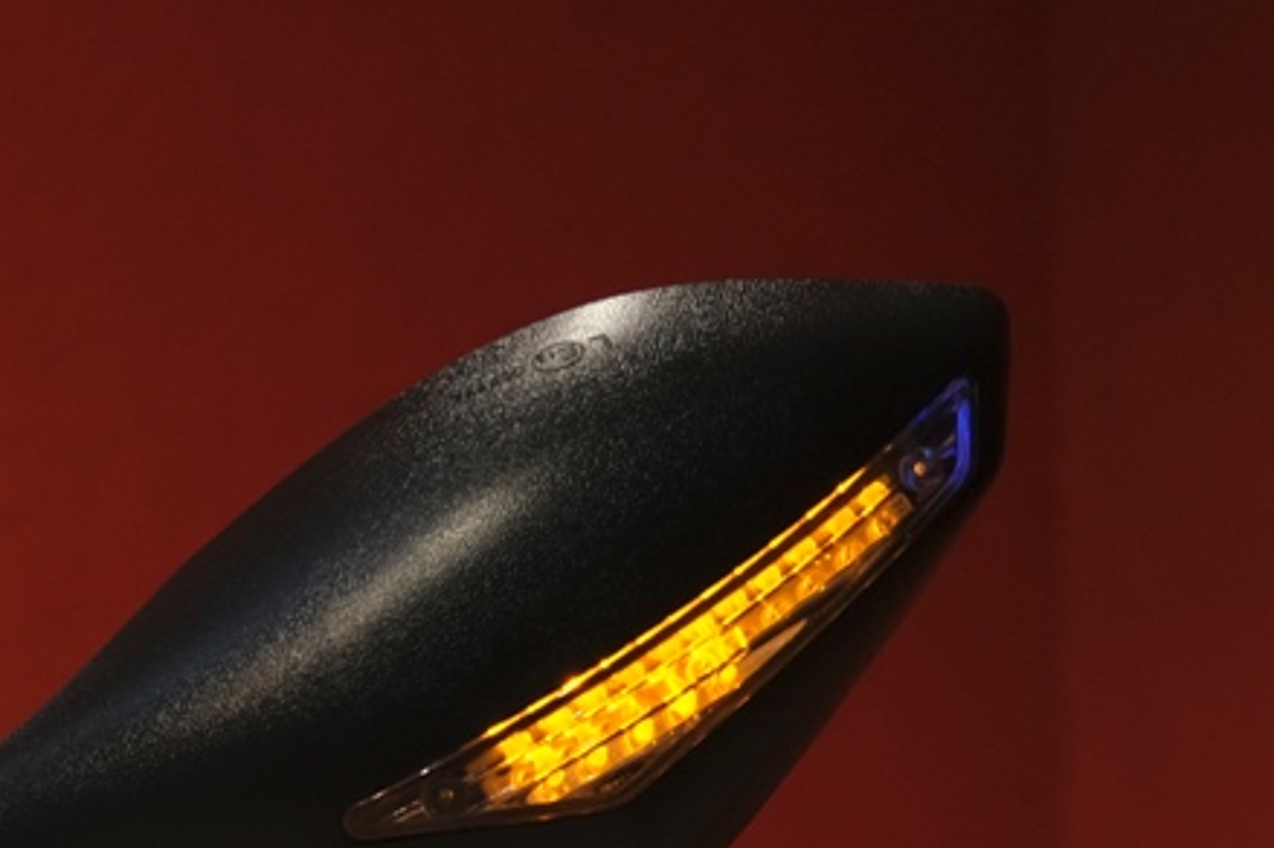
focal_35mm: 135
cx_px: -1001
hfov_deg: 13.6
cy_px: 1384
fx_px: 4774
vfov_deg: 9.8
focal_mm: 24.7
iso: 400
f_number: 4
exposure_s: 1/100
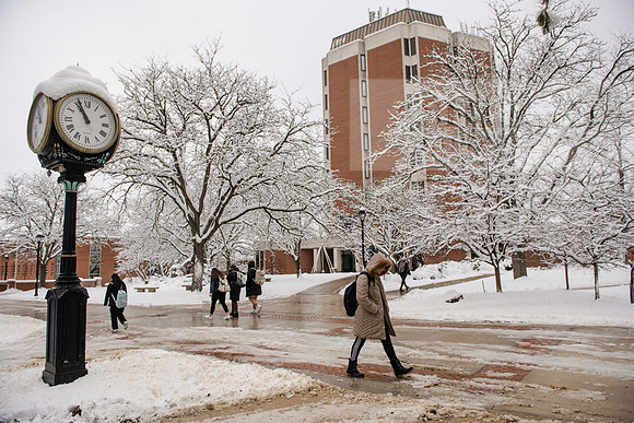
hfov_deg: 73.7
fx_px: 423
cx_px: 317
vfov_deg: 53.2
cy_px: 212
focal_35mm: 24
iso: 125
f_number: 4.5
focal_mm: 24
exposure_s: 1/640
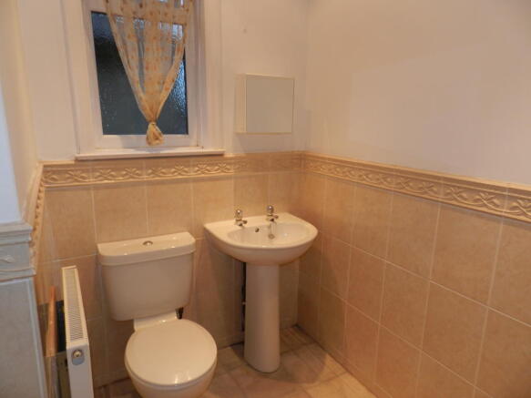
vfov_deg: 58.9
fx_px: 353
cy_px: 199
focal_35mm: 23
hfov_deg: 73.9
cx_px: 266
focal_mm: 4
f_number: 3.4
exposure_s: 1/30
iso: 200
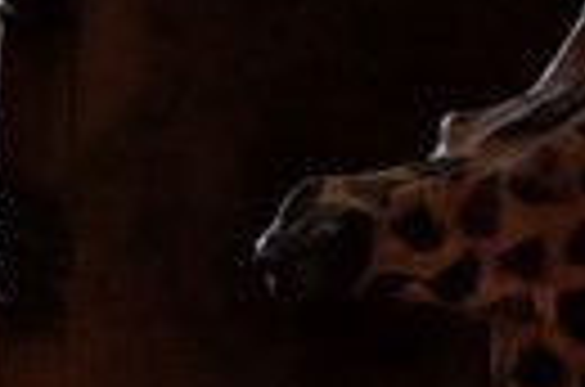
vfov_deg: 6.6
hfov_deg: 8.3
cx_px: -1350
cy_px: -562
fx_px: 3193
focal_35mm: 197
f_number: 1.7
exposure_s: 1/202
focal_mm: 4.53
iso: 28
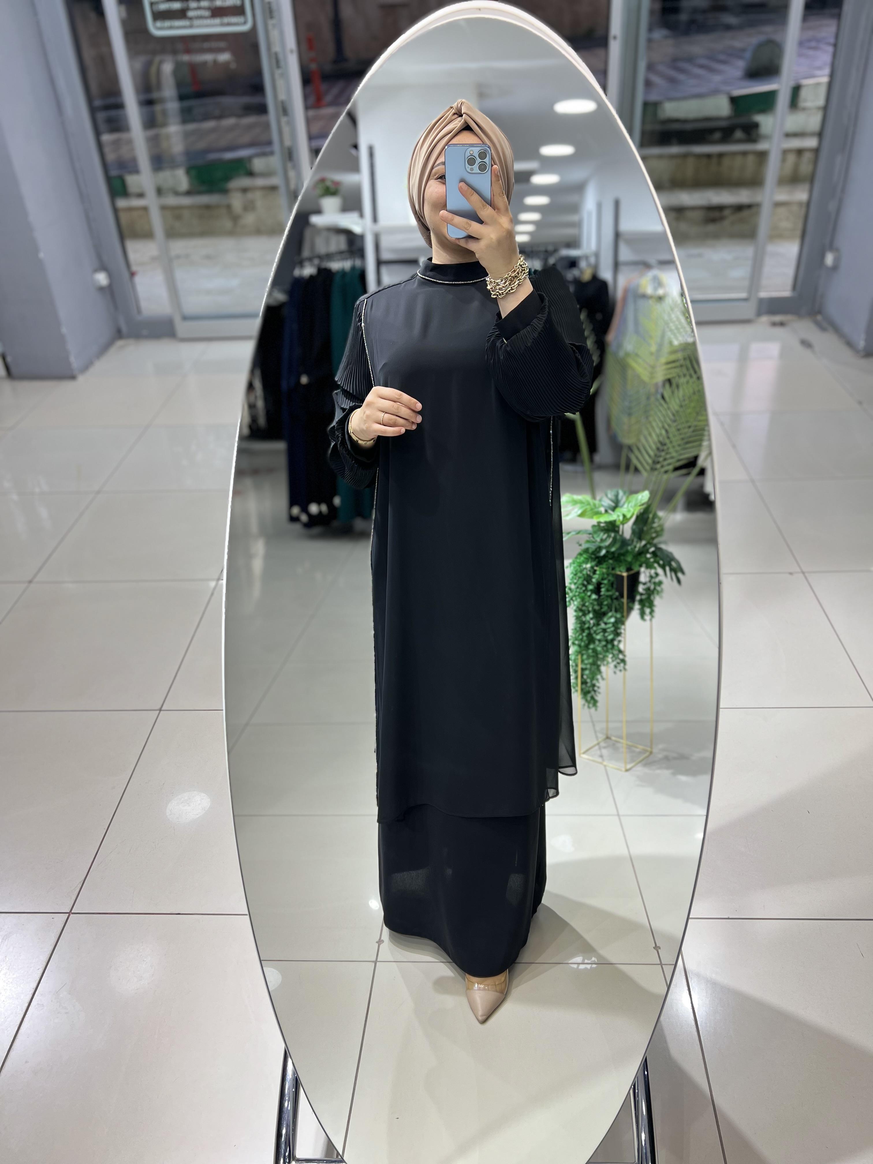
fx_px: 874
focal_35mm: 26
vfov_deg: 67.3
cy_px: 582
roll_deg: +2.9
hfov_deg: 53.1
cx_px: 436
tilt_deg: -33.9
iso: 32
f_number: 1.5
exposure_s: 1/119
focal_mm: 5.7
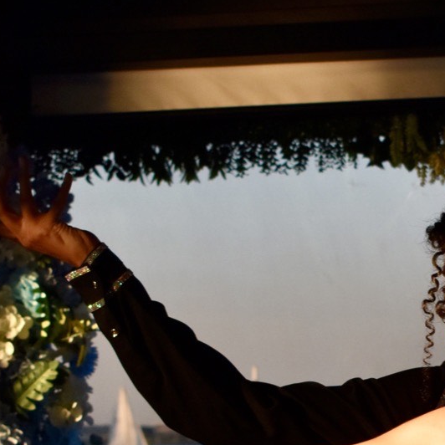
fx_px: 2161
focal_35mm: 149
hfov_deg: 11.6
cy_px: 365
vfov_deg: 11.7
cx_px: 451
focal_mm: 31
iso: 500
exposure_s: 1/1000
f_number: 4.2
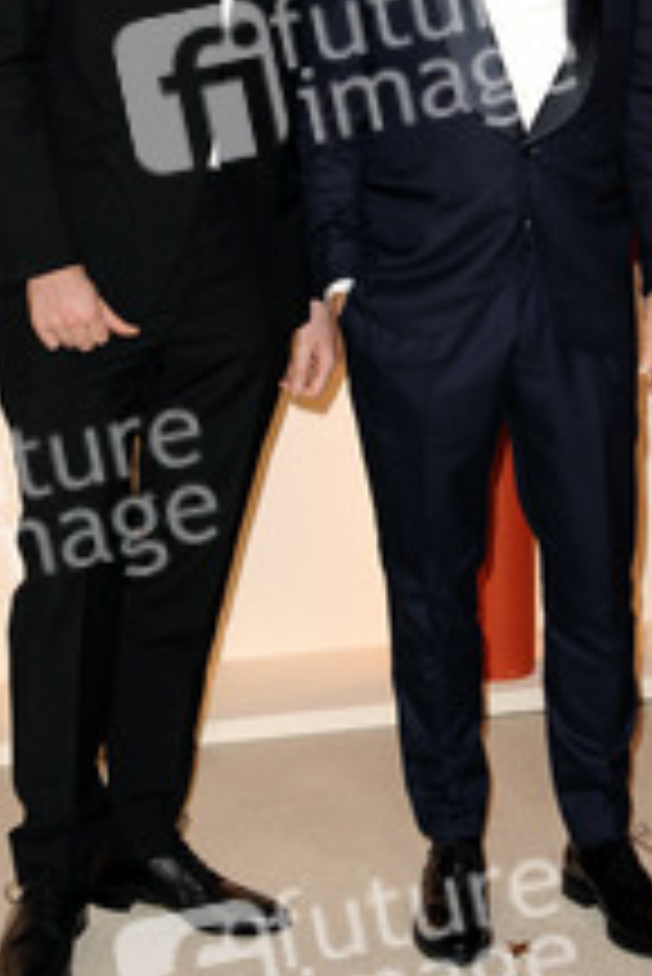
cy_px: 292
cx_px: 479
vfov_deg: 22.0
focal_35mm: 92
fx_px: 2495
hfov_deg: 14.8
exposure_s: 1/200
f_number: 6.3
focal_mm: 50
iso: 1600
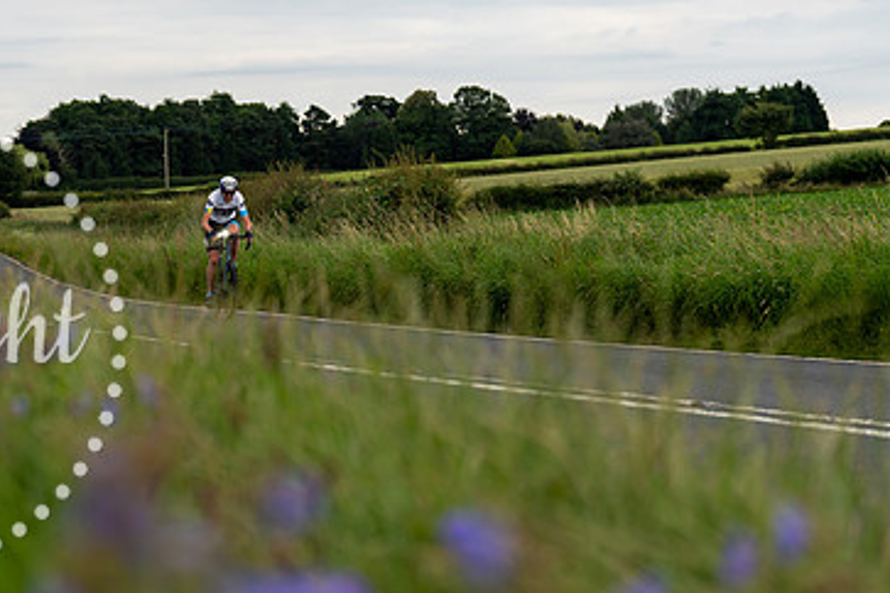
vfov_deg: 11.9
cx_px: 277
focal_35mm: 115
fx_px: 2843
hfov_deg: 17.7
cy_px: 212
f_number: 3.2
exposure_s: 1/800
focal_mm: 72
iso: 500
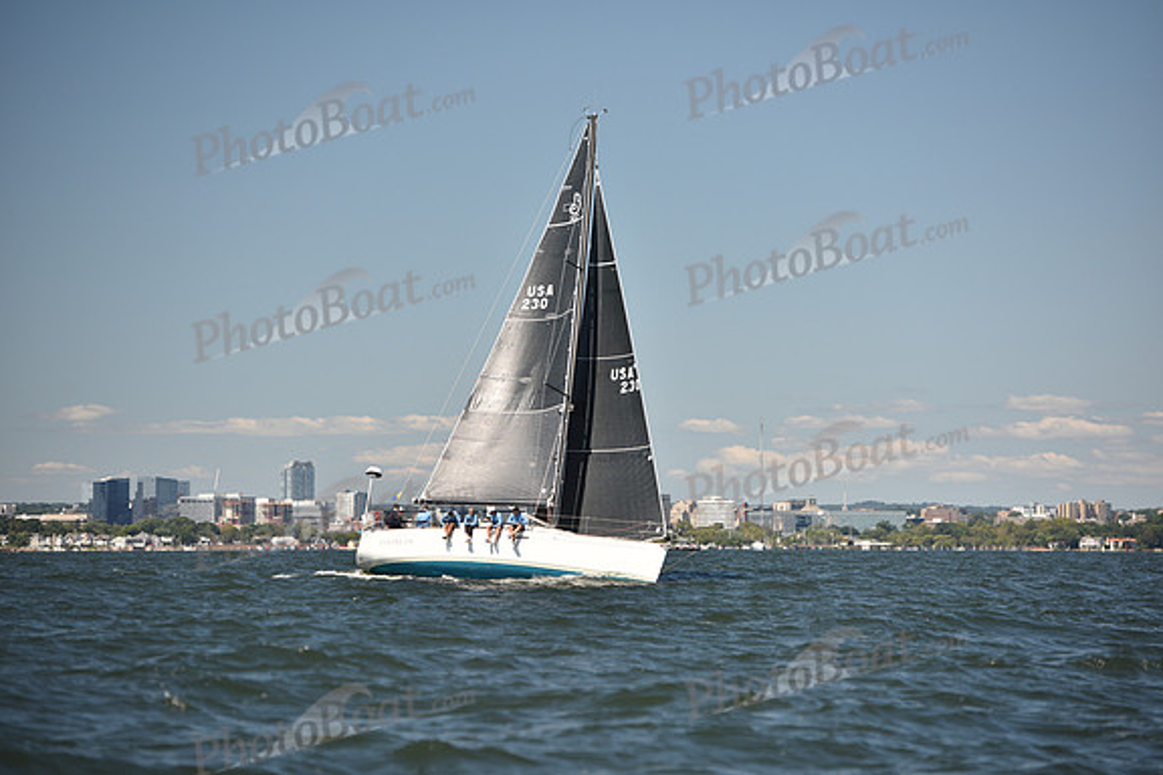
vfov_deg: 9.7
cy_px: 386
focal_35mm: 141
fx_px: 4555
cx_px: 582
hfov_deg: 14.6
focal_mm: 140
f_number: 3.2
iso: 250
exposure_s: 1/1250
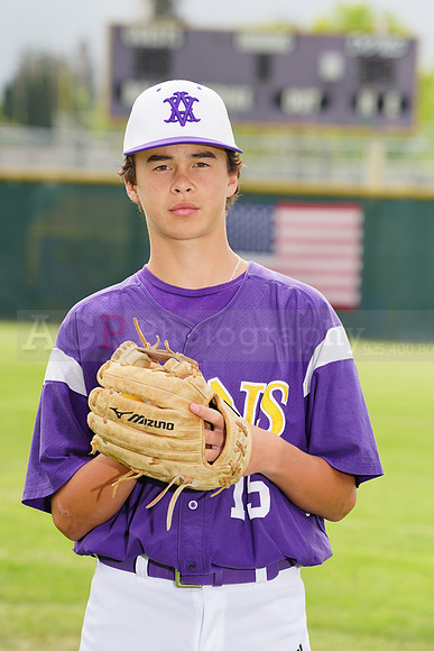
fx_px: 4409
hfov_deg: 5.6
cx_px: 217
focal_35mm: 244
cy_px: 326
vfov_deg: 8.4
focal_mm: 244
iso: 200
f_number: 9
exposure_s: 1/250
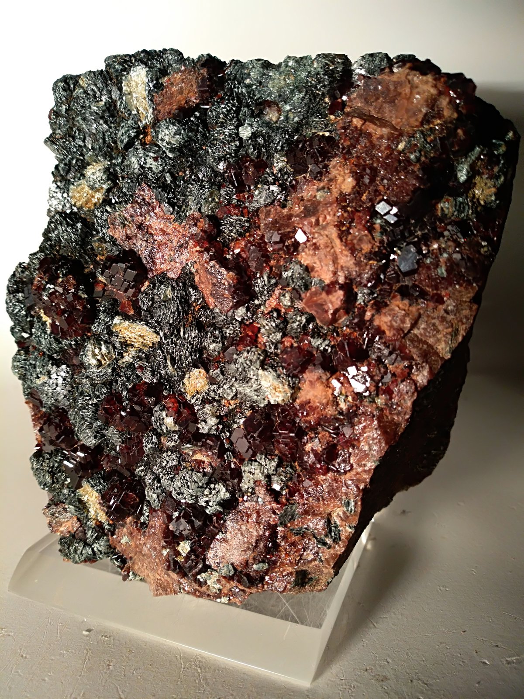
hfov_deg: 53.1
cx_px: 262
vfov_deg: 67.3
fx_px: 525
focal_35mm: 26
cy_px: 350
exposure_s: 1/33.3
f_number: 2
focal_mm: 3.54
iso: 213
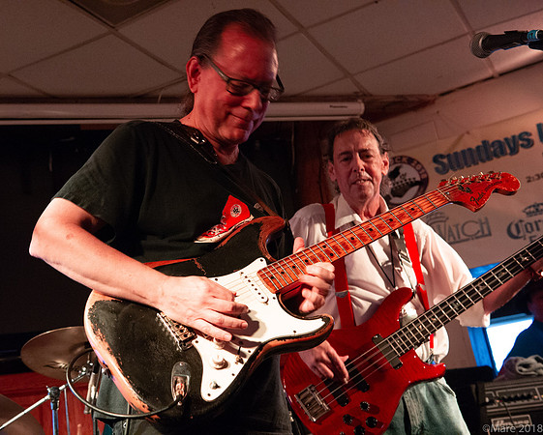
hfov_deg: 35.9
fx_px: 835
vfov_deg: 29.2
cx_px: 216
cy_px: 218
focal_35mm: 52
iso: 6400
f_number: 6.3
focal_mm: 46
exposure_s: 1/60
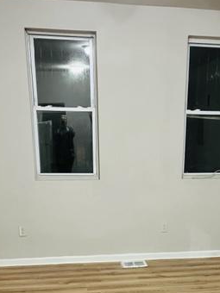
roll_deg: +0.4
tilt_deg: -18.3
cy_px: 257
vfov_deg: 36.8
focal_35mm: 49
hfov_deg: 29.5
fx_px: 415
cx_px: 142
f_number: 1.6
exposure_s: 1/40
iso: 500
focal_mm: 5.1
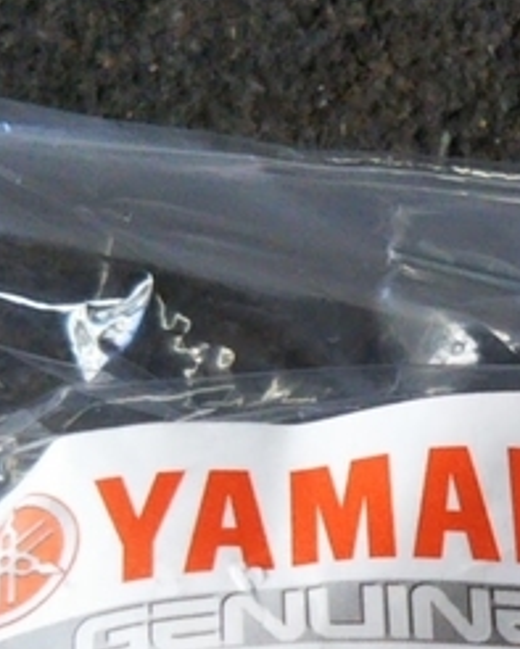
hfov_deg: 10.3
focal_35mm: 143
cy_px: 575
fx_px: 2749
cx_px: 879
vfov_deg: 13.4
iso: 96
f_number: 2.2
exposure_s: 1/93
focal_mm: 4
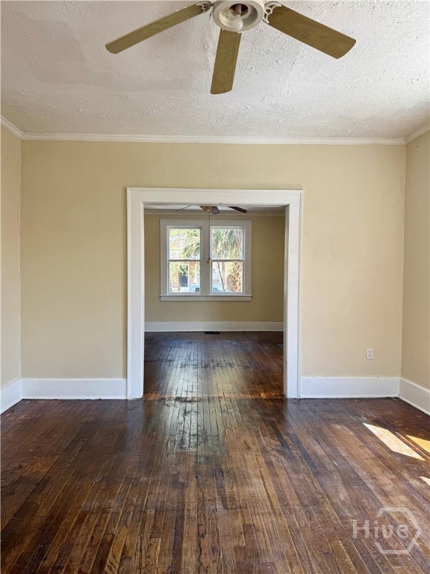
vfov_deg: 71.6
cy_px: 287
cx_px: 215
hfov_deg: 56.8
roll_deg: -1.9
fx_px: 398
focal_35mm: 24
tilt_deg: -1.6
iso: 64
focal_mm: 6.76
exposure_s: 1/172
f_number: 1.78
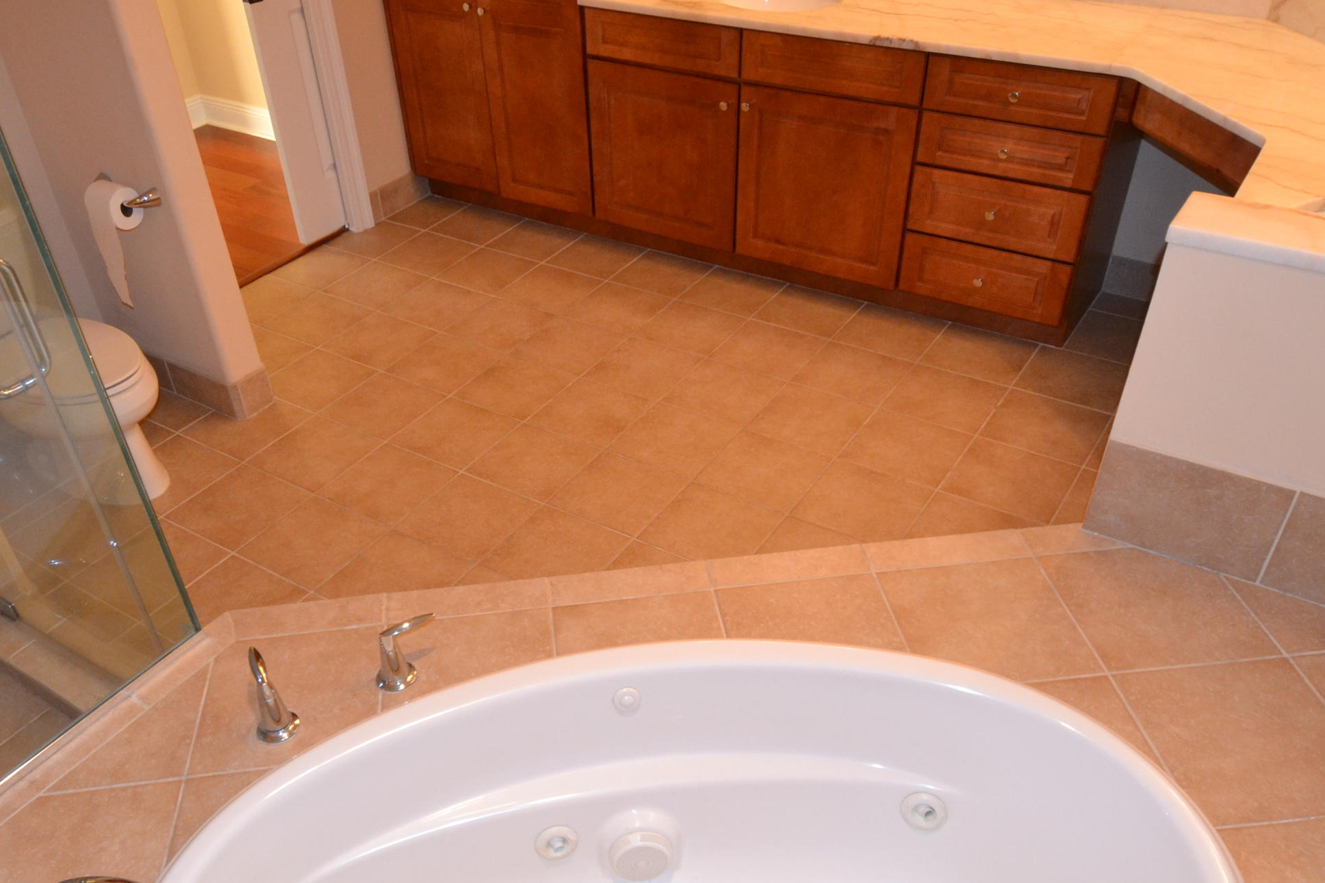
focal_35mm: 28
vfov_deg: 46.2
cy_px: 518
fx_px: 1030
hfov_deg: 65.4
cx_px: 607
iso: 1000
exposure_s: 1/60
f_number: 4
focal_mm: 12
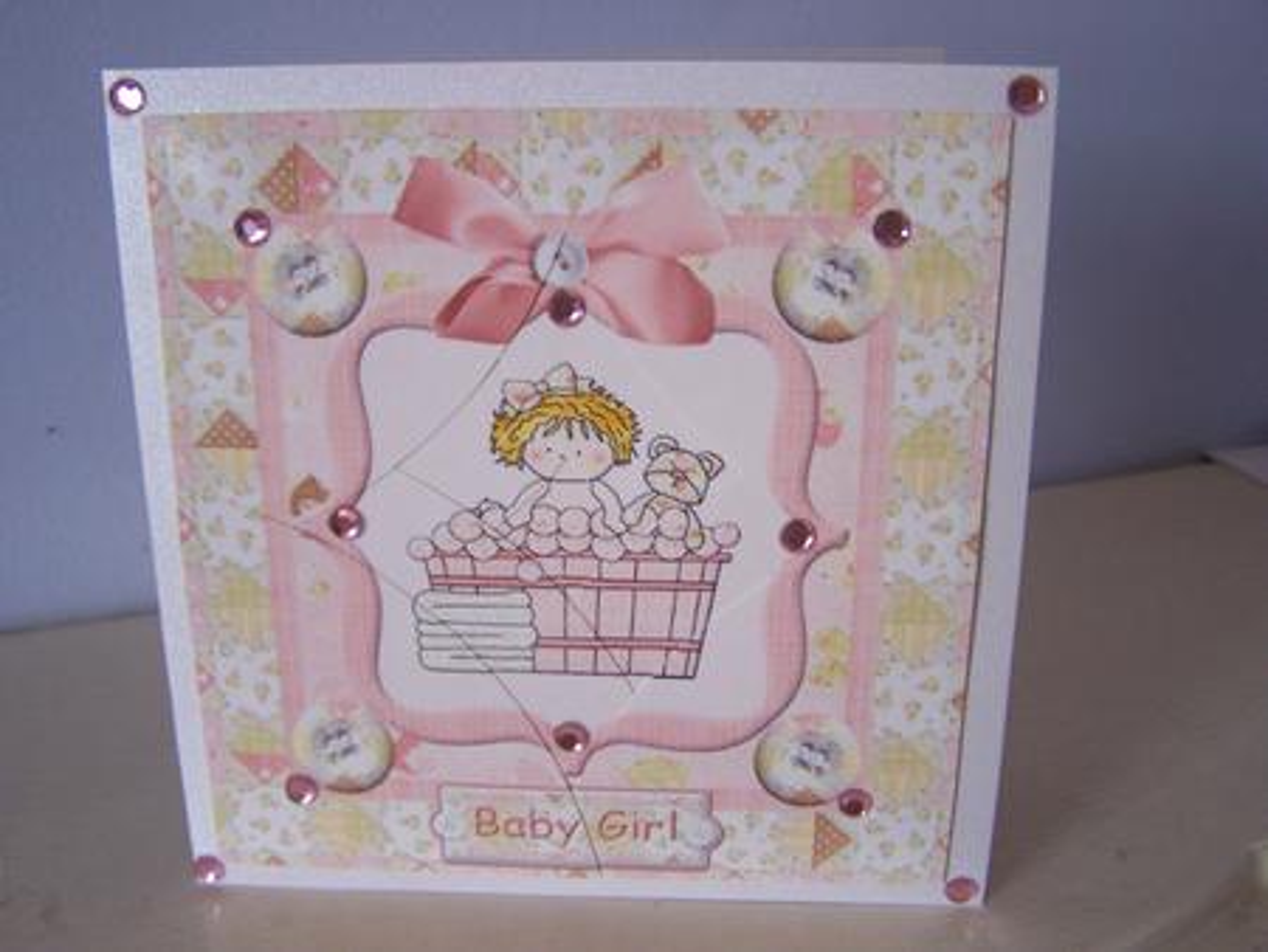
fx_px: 1393
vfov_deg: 37.8
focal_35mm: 38
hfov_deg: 49.0
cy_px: 476
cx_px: 634
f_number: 2.8
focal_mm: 6.3
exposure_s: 1/20
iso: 140
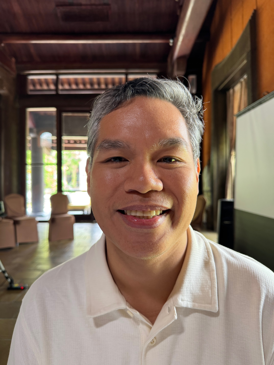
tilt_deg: +0.6
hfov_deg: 56.8
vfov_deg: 71.6
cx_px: 137
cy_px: 182
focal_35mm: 24
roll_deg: +0.1
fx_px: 253
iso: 200
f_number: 1.78
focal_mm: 6.76
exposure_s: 1/67
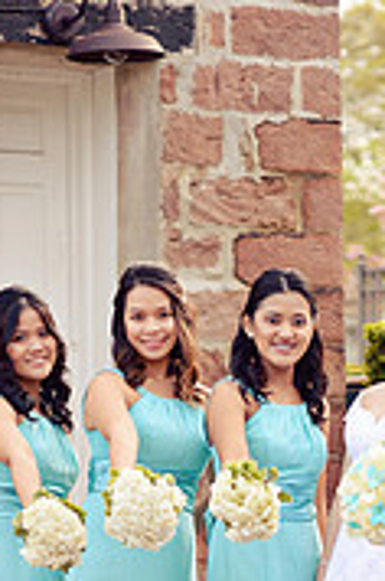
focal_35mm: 215
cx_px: 361
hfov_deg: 6.3
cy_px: 650
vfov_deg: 9.5
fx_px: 3462
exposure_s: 1/500
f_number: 2.8
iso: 320
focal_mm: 85
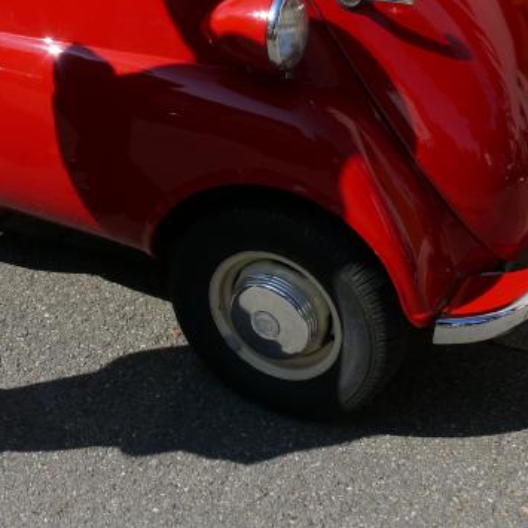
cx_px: 27
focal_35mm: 61
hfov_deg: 26.9
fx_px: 1053
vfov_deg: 27.8
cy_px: 139
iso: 100
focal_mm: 7.4
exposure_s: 1/400
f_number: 5.6
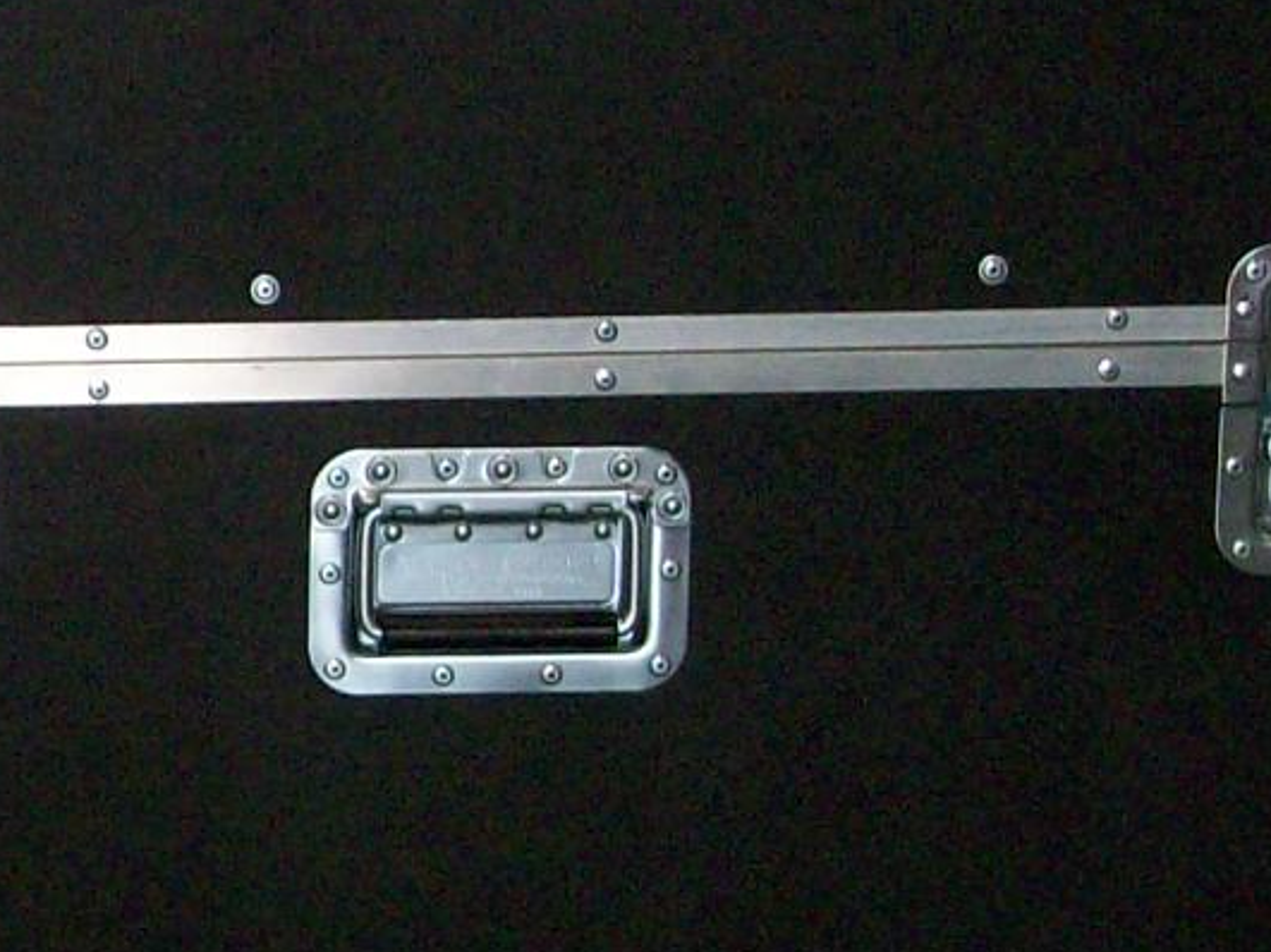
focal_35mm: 162
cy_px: 316
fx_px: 5947
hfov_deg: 11.9
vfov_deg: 9.2
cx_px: -278
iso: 160
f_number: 3.2
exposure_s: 1/65.1
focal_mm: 7.1
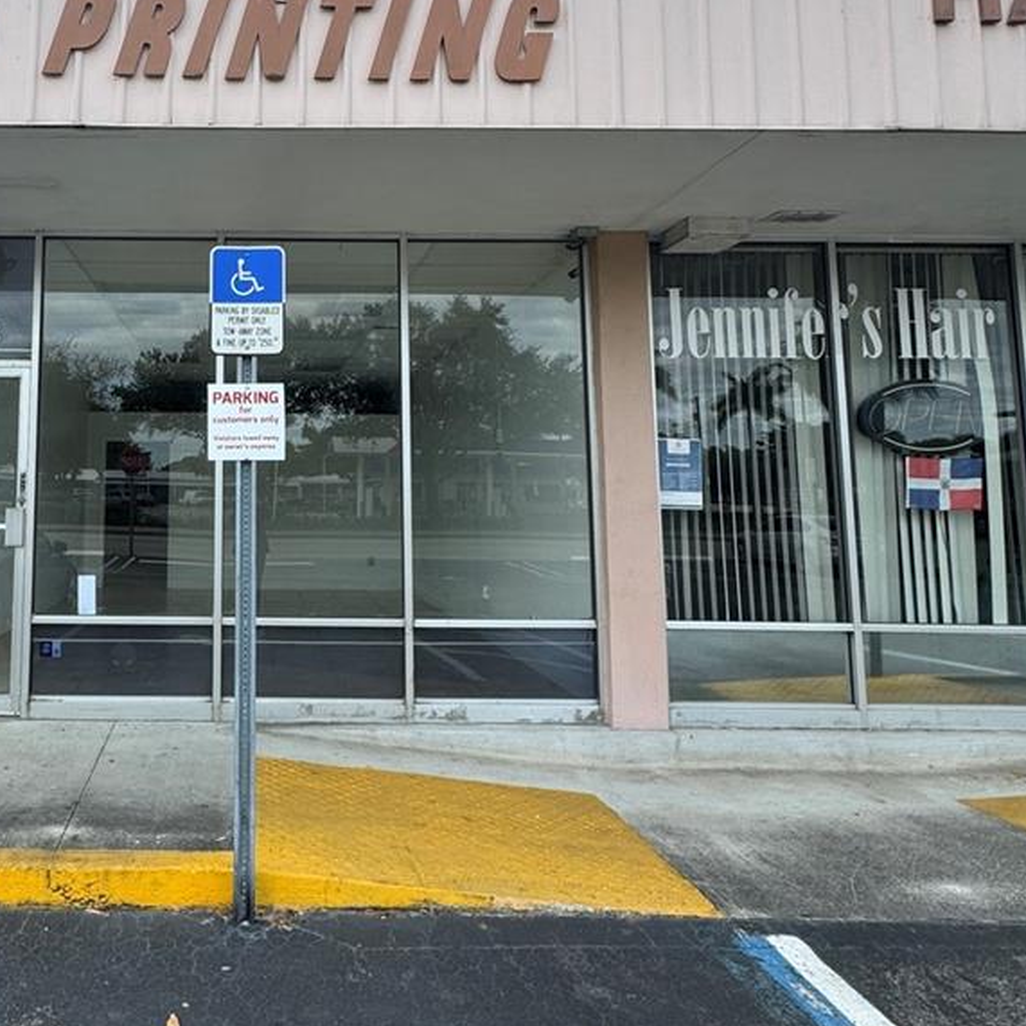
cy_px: 401
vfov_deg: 60.3
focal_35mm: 26
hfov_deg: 57.4
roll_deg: -0.7
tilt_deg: +5.0
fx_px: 872
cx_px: 241
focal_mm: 2.22
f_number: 2.2
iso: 40
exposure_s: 1/266
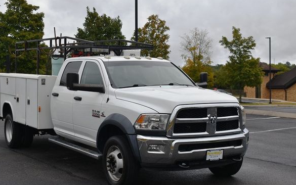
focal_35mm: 59
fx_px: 473
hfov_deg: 34.8
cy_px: 95
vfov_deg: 22.2
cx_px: 138
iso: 200
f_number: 6.3
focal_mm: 35
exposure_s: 1/250
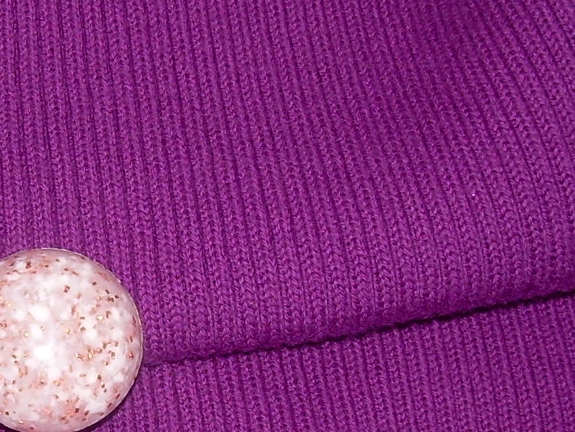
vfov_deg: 14.4
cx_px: -82
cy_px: 340
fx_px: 1695
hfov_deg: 18.4
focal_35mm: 102
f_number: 4.6
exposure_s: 1/60
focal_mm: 6.3
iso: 50
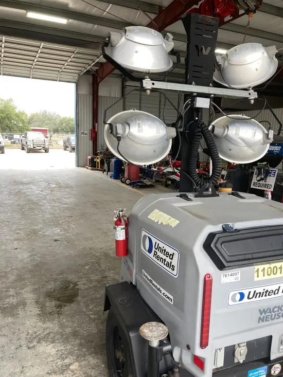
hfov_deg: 49.8
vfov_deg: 63.4
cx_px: 142
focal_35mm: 28
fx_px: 305
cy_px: 188
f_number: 1.8
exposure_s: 1/120
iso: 25
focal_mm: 3.99
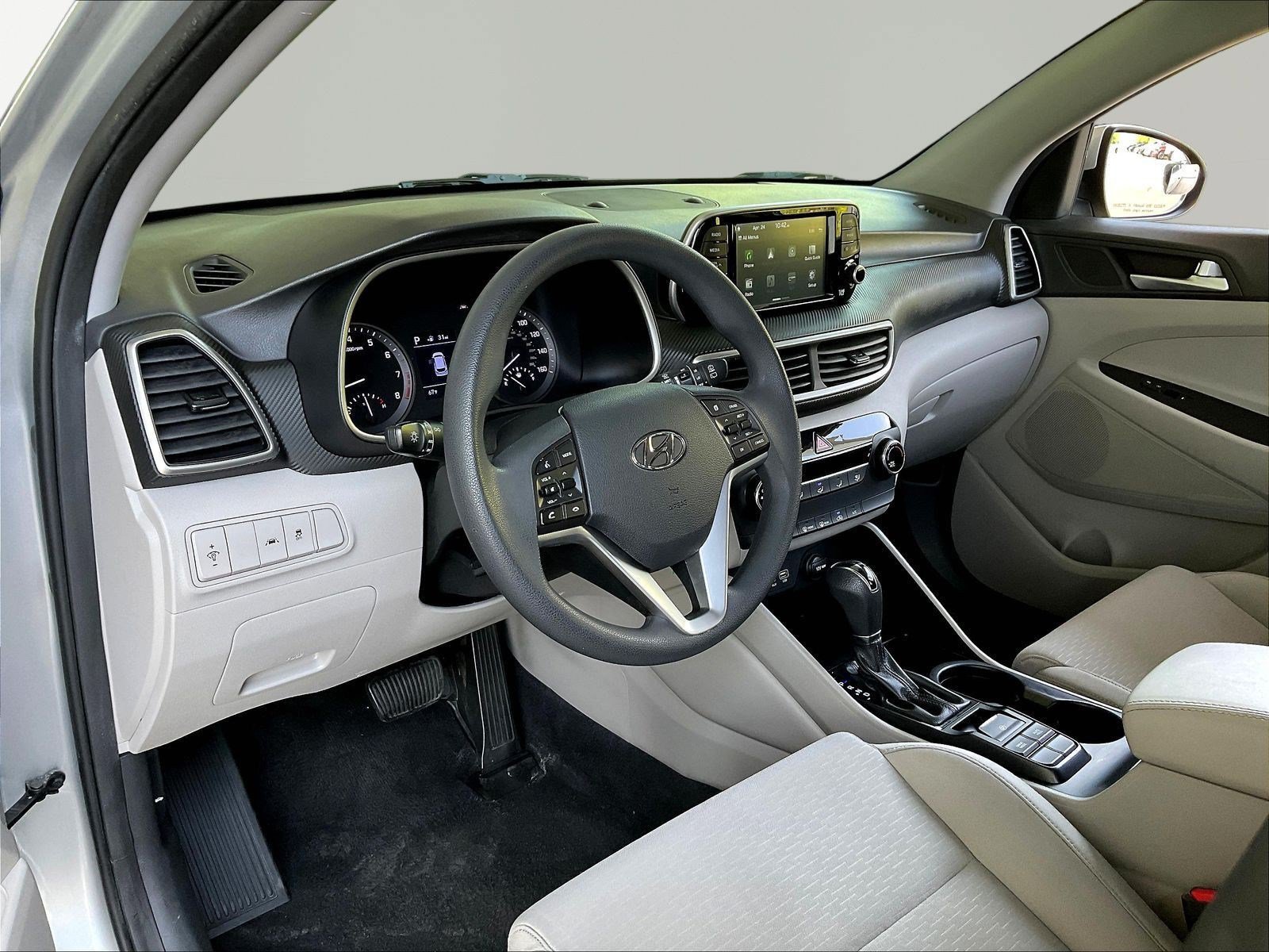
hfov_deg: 61.7
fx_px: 1063
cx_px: 634
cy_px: 476
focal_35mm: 29
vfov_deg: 48.2
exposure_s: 1/85
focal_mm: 3
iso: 64
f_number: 1.8
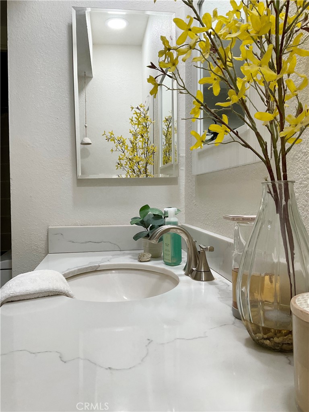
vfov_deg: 61.7
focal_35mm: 29
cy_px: 206
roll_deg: -0.4
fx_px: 345
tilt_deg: -1.0
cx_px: 154
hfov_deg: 48.2
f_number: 1.8
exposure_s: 1/120
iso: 64
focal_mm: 3
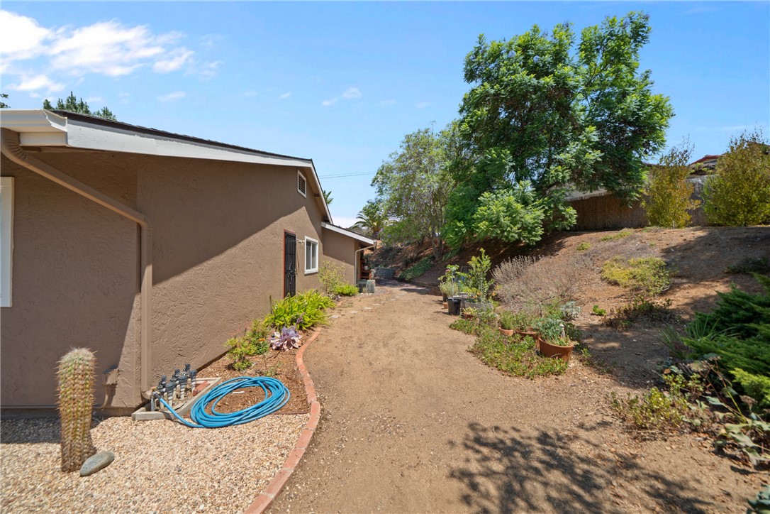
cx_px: 385
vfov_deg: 90.0
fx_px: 257
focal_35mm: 12
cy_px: 257
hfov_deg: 112.6
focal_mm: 12
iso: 100
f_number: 5
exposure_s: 1/500
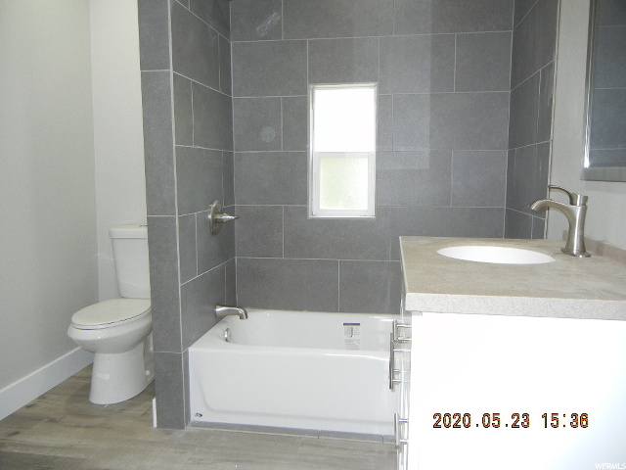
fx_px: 543
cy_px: 235
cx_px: 313
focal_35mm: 30
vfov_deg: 46.8
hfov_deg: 60.0
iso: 200
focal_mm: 5.4
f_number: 3.5
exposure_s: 1/30
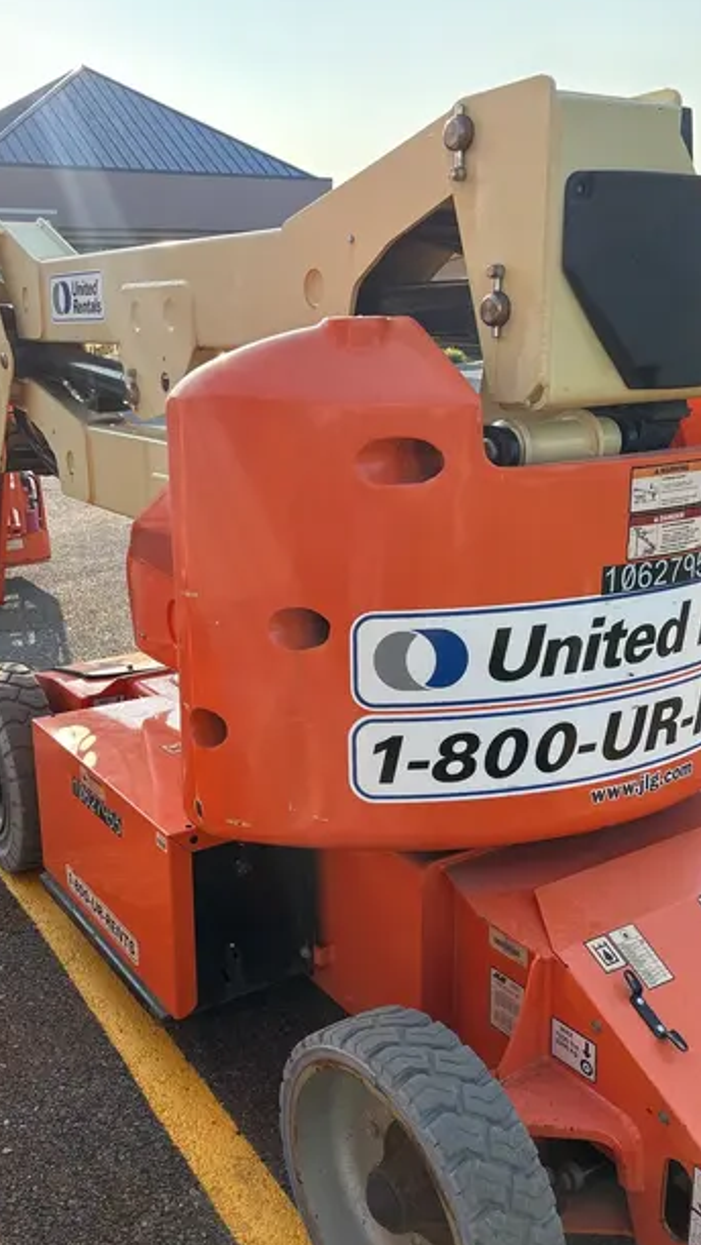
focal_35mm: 34
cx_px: 285
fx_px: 1123
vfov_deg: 58.0
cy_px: 667
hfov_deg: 34.6
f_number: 1.6
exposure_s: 1/943
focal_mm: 5.96
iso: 50
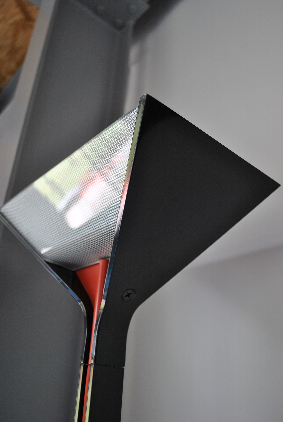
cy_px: 211
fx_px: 388
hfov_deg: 40.1
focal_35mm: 33
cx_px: 142
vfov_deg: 57.2
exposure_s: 1/30
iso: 220
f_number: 3.8
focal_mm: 22
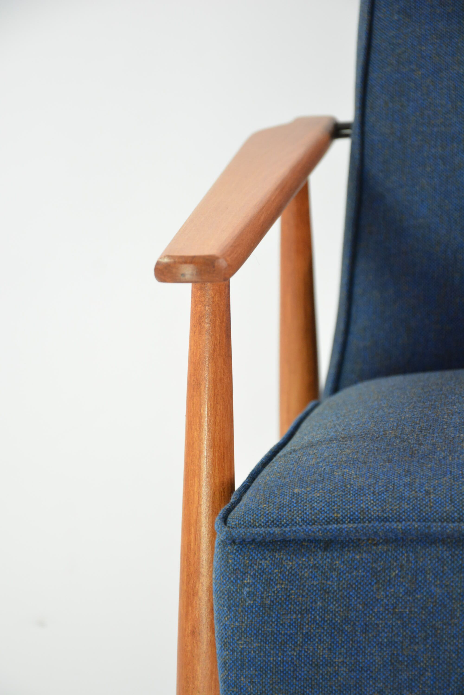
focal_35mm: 112
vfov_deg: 18.2
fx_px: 2171
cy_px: 348
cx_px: 232
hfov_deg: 12.2
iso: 1400
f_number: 5.3
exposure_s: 1/125
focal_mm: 75
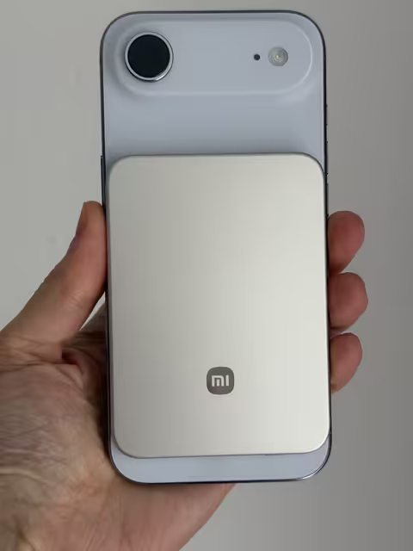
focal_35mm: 48
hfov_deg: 30.3
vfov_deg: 39.7
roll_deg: +2.3
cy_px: 276
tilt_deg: -13.5
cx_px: 206
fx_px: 764
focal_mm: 6.76
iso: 100
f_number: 1.78
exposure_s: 1/79
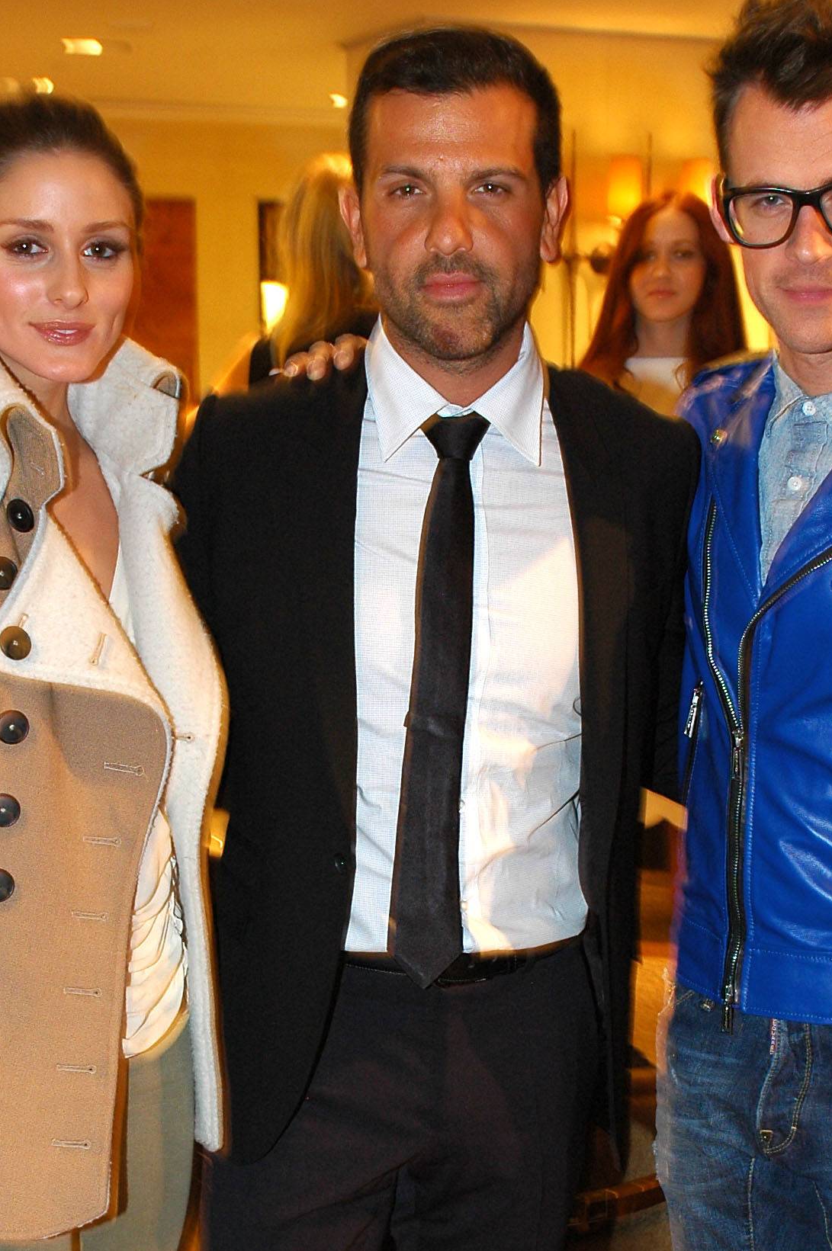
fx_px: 2292
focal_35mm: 66
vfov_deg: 29.7
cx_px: 408
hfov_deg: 20.6
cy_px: 1024
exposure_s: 1/10
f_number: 6.3
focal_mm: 24
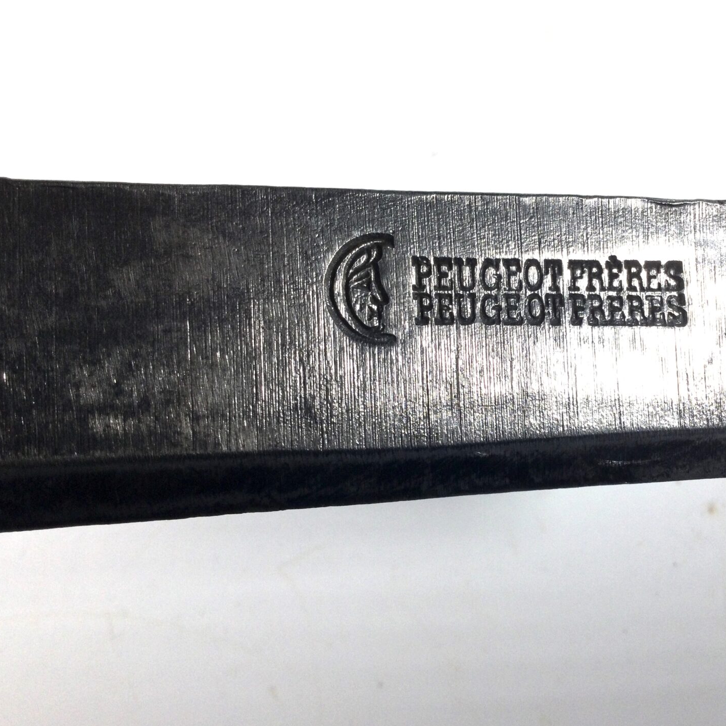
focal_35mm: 37
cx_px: 479
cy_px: 360
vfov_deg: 44.9
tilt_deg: -71.2
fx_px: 878
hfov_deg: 44.3
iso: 32
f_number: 2.4
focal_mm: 3.3
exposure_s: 1/100
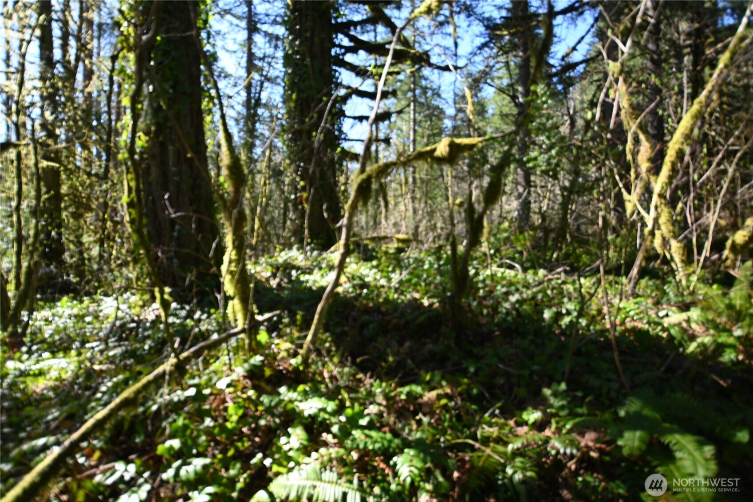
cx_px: 376
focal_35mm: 16
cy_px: 251
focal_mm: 10.5
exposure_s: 1/400
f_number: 3.5
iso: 250
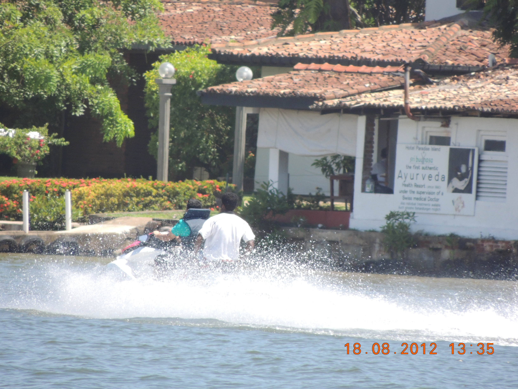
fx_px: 14964
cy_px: 194
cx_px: 259
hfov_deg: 2.0
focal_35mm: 1000
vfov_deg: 1.5
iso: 400
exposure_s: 1/640
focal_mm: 180
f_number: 5.9
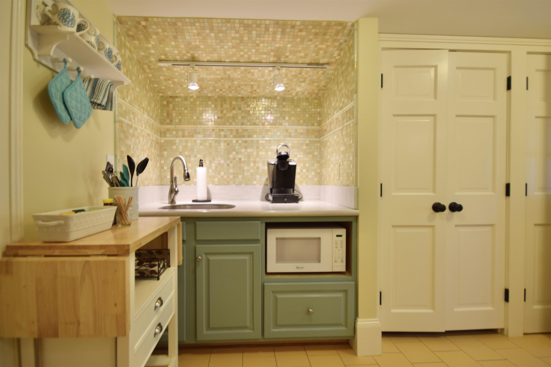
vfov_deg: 72.0
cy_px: 184
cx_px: 276
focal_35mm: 16
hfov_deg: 95.0
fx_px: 252
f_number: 6.3
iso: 200
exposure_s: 1/13
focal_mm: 11
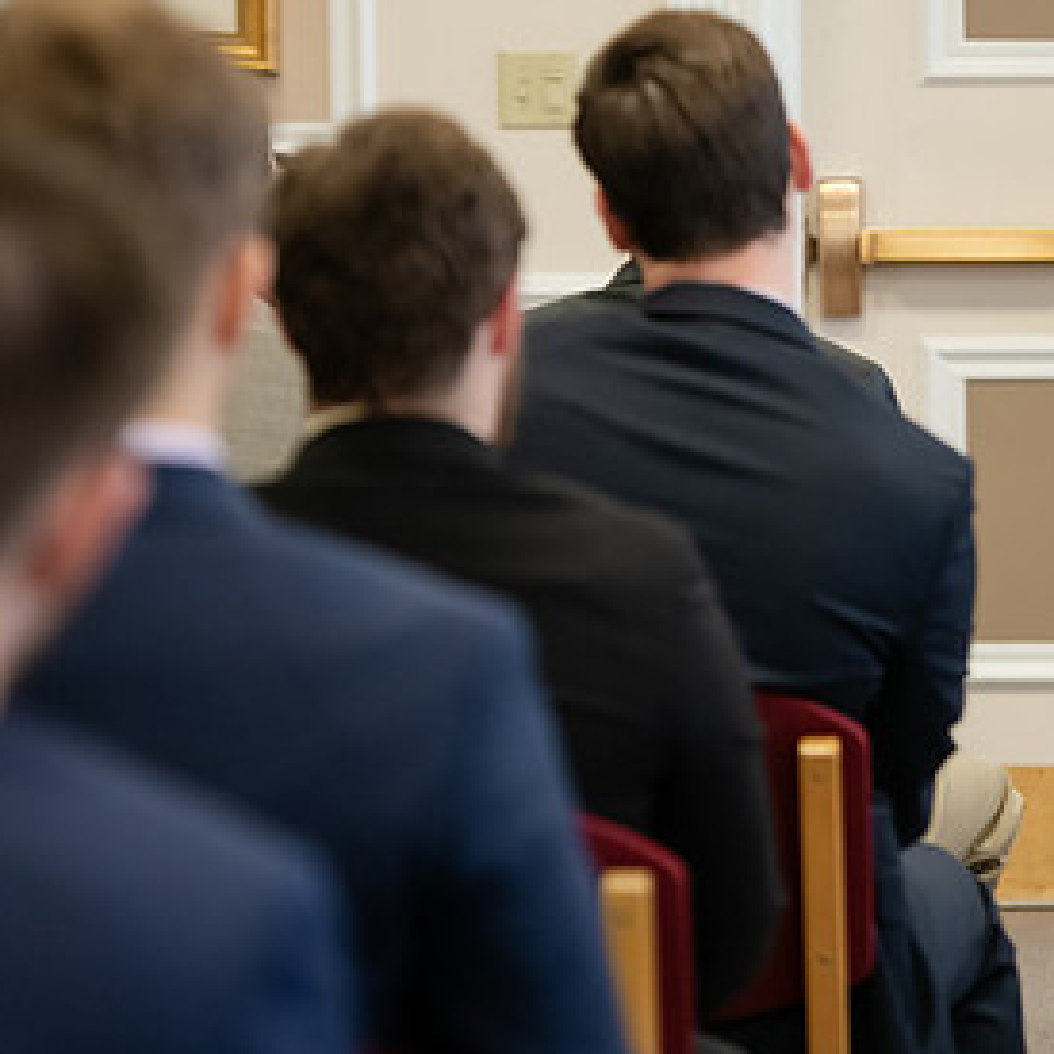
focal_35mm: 219
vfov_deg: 8.0
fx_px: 7544
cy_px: 339
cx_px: 1054
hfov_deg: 8.0
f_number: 3.2
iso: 1600
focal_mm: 122
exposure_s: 1/200
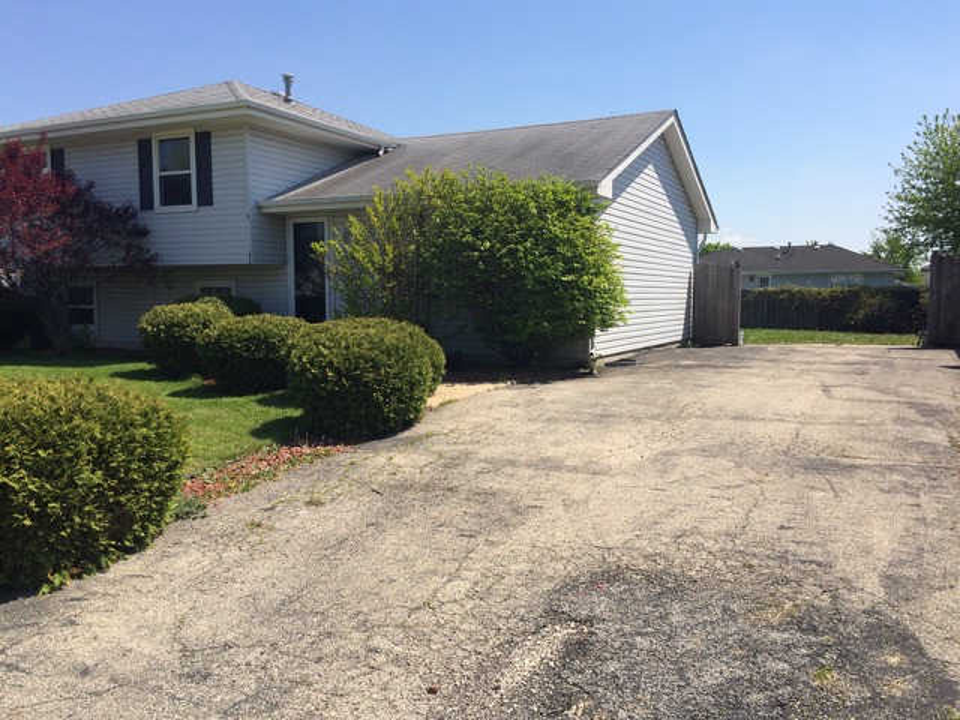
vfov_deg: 48.2
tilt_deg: -5.4
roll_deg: +0.6
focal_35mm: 29
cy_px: 360
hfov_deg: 61.7
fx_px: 804
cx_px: 480
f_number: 2.2
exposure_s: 1/2283
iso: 32
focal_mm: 4.15
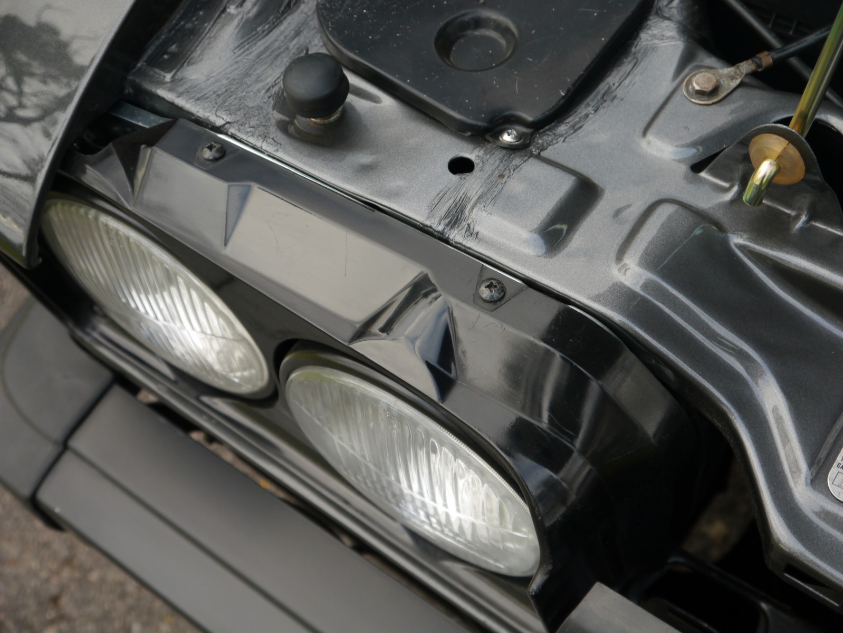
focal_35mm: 52
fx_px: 1267
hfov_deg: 36.8
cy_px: 316
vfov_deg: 28.1
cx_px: 422
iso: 250
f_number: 4.7
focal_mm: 26
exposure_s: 1/60
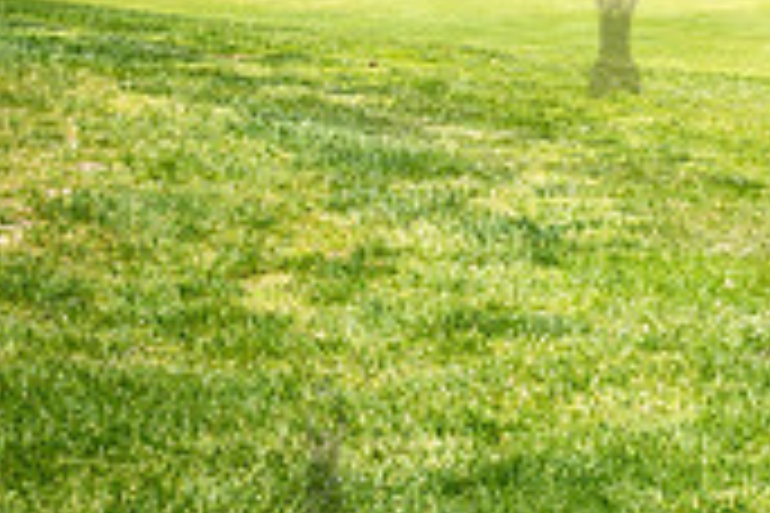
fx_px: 3101
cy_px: -133
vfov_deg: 9.3
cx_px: 1436
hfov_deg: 12.7
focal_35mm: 145
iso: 200
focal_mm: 35
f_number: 7.1
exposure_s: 1/500
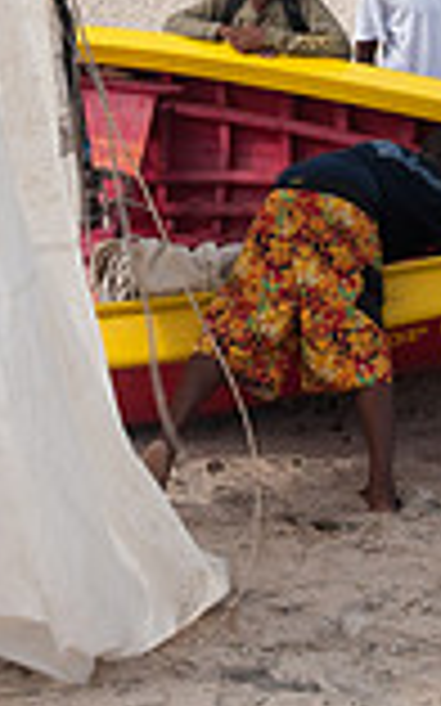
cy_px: -279
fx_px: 2252
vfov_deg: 16.6
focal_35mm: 117
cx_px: 128
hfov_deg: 11.2
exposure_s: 1/90
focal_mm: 40
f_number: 11
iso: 200
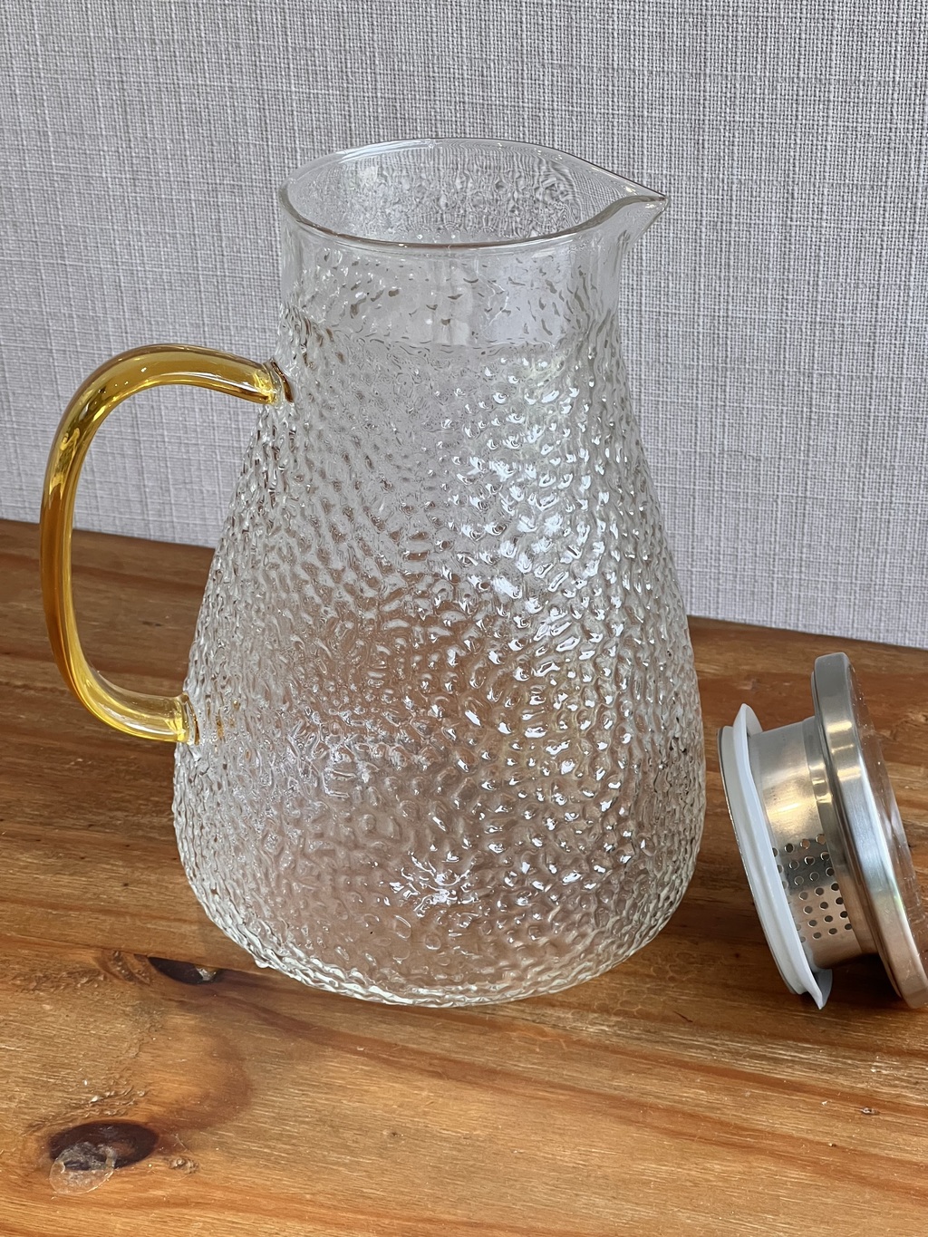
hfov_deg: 19.1
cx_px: 464
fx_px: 2752
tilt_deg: -27.4
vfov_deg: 25.3
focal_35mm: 77
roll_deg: -2.1
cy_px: 618
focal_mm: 9
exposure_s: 1/100
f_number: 2.8
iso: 200
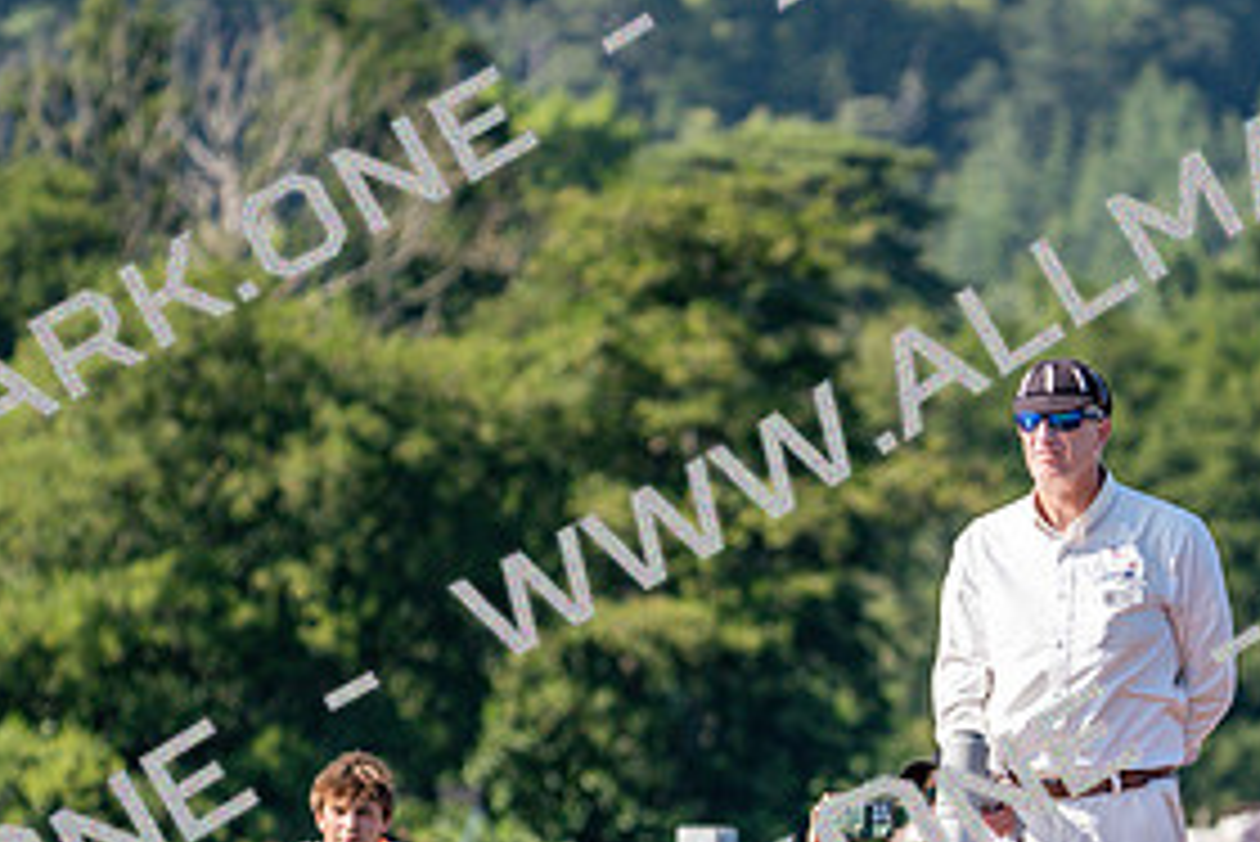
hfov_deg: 3.8
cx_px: 1008
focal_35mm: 536
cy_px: 669
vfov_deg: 2.6
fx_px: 18769
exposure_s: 1/1600
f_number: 5.6
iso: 400
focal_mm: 259
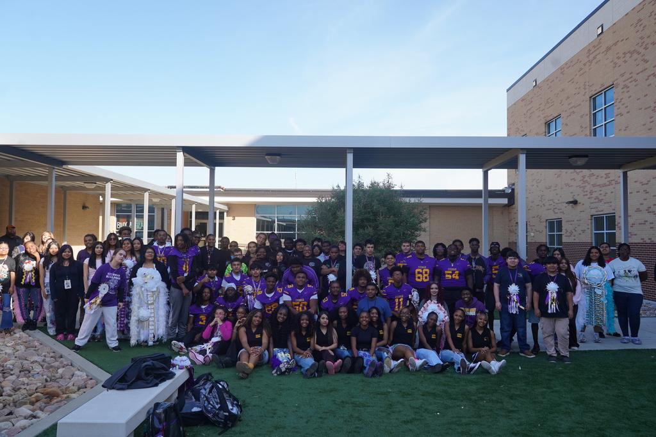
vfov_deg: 45.0
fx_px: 528
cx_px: 328
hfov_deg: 63.7
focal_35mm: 29
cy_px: 218
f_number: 6.3
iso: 100
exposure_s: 1/160
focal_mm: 29
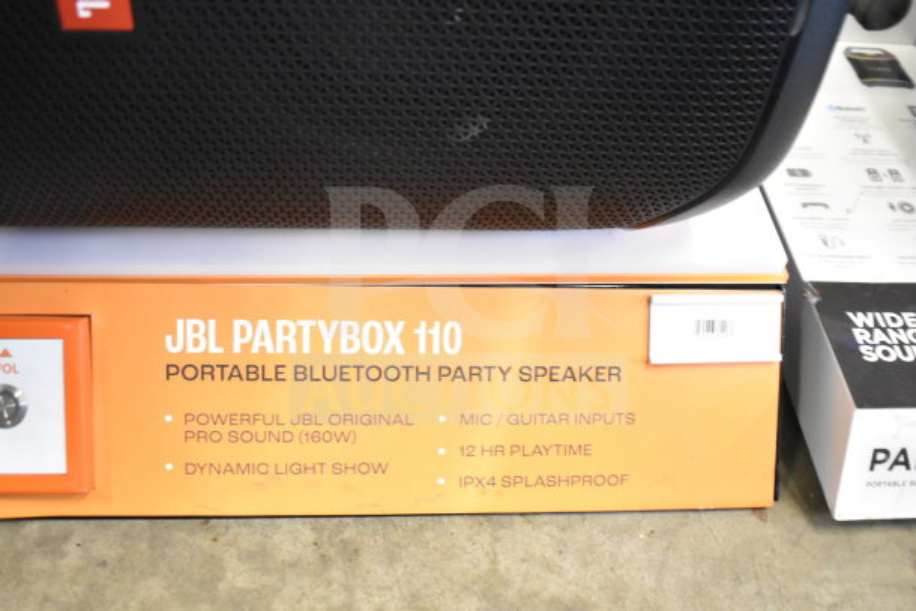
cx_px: 458
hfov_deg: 53.1
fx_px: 916
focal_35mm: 36
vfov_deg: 36.9
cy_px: 306
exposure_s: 1/40
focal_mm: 24
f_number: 3.8
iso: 3600
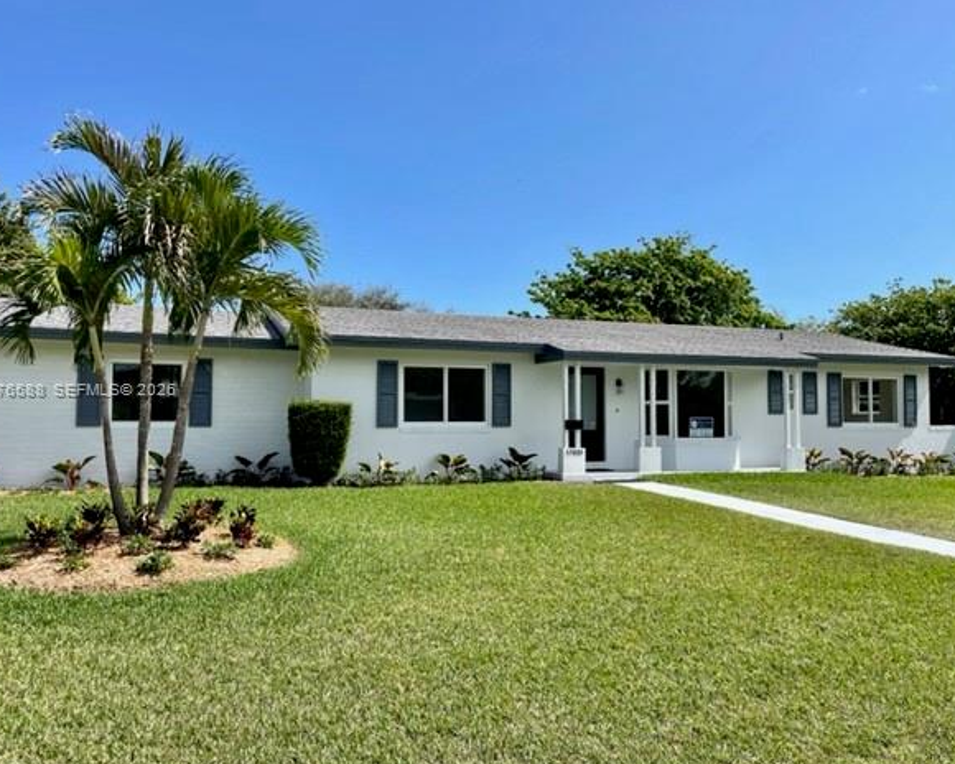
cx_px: 478
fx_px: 791
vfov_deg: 51.5
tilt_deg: +1.8
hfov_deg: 62.2
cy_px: 390
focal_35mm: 28
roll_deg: +0.6
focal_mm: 4.2
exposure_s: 1/3509
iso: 32
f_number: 1.6
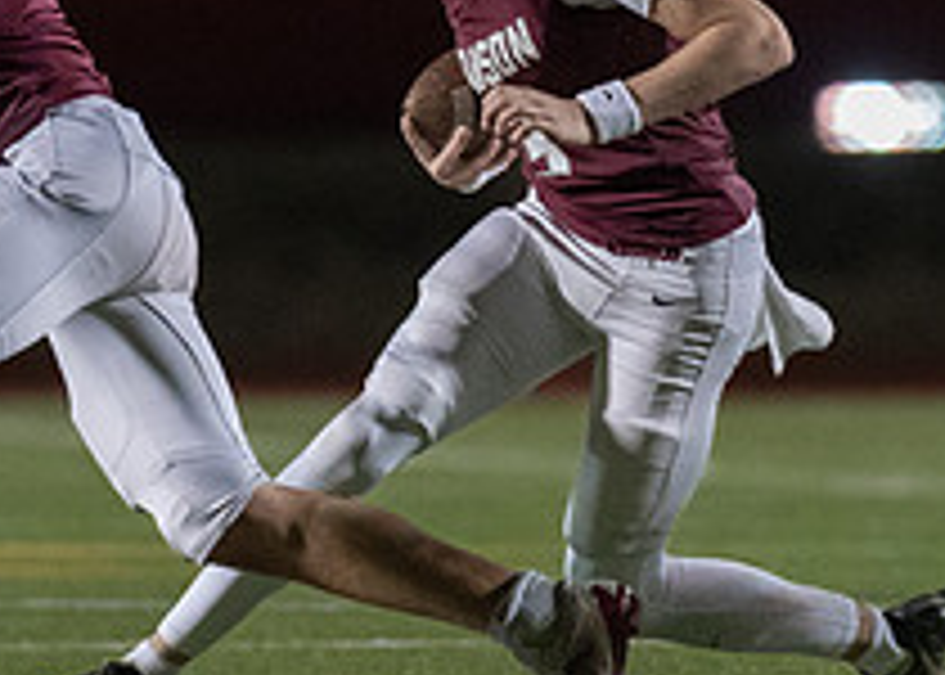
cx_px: 366
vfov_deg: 1.4
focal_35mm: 1042
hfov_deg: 1.9
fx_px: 27966
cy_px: -24
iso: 2000
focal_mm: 200
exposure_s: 1/1000
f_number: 2.8
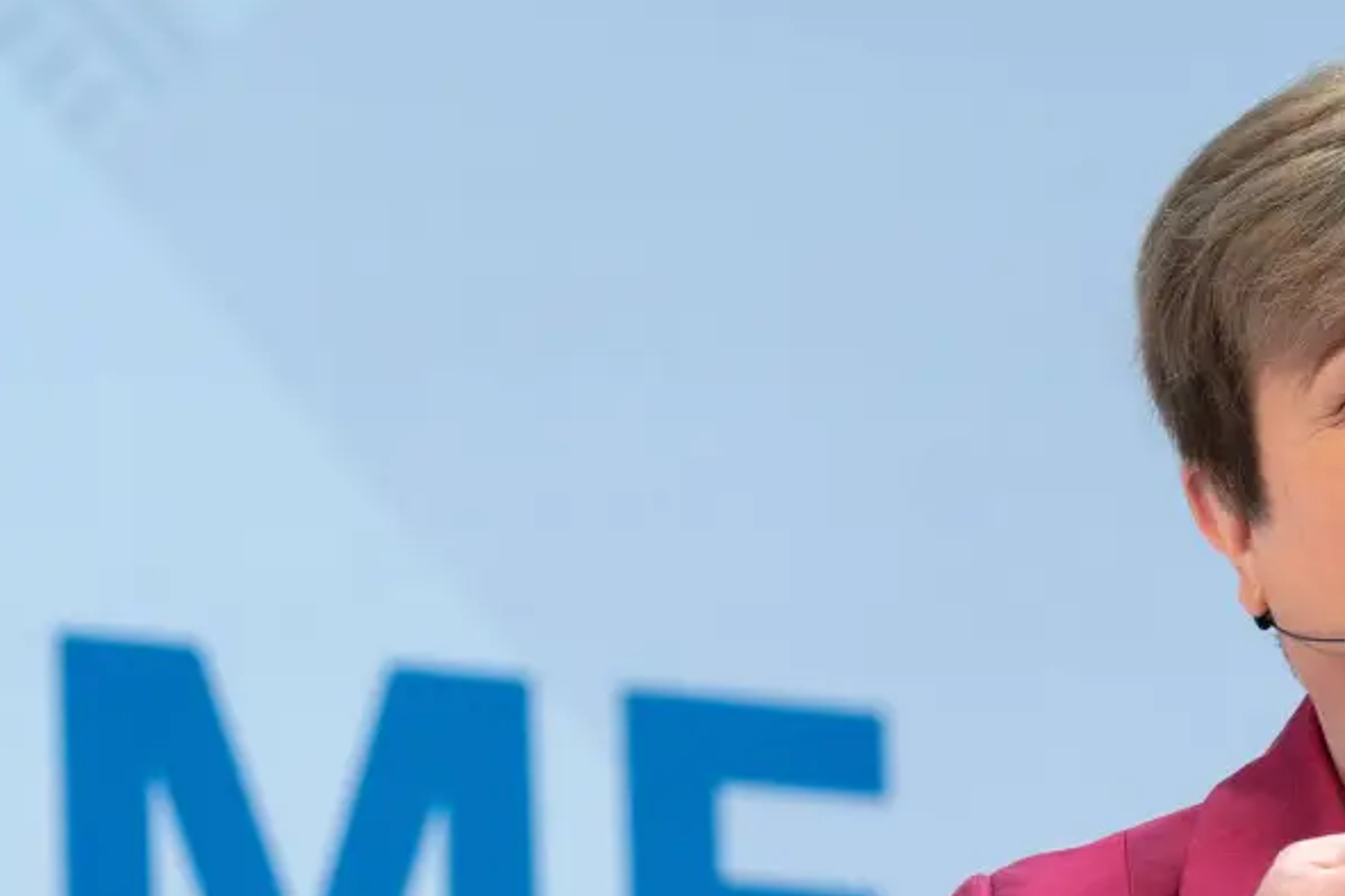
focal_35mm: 367
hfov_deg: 5.6
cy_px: 1009
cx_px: 1436
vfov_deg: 3.7
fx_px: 13710
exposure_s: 1/500
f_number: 4.5
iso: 1250
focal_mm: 155
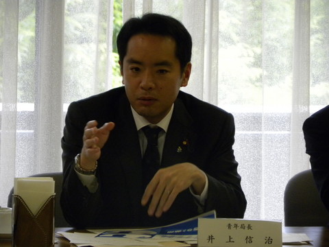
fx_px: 2766
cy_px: 124
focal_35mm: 291
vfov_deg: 5.1
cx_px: 164
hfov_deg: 6.8
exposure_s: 1/69.3
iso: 400
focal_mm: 51.8
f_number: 4.5
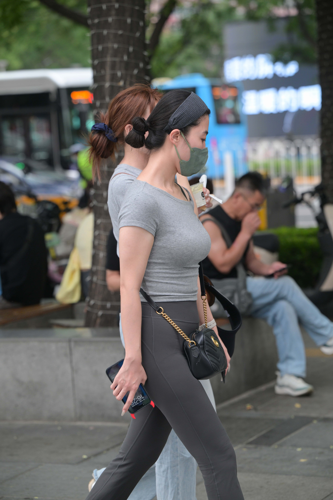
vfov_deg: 17.8
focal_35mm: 115
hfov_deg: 11.9
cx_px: 166
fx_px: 1596
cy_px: 250
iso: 640
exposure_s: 1/640
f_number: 4
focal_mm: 115
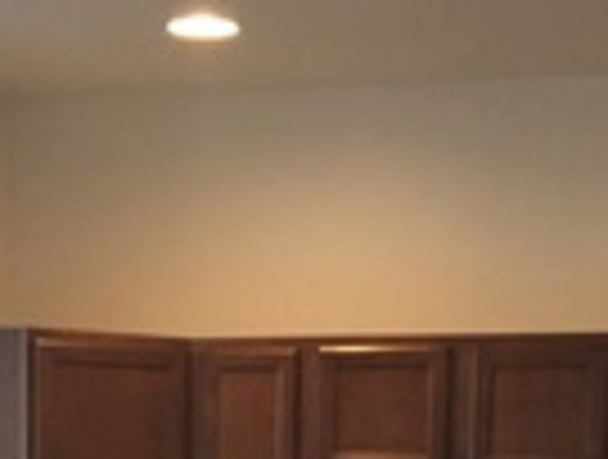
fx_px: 2413
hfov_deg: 14.4
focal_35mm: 137
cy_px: 994
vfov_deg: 9.9
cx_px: 248
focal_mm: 4.15
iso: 32
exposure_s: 1/30
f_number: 2.2
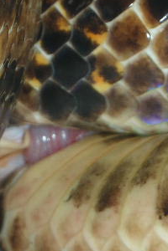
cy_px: 143
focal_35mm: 233
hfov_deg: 5.9
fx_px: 1631
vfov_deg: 8.8
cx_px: -14
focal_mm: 17.4
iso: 50
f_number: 15.1
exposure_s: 1/120
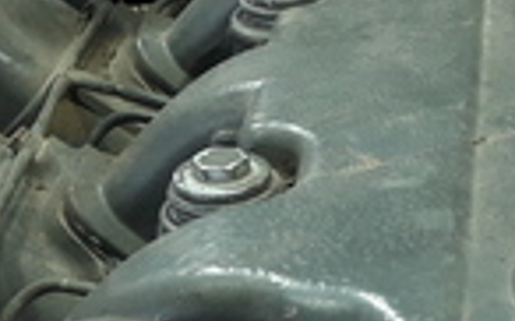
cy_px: 310
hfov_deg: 15.5
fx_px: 1823
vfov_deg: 10.0
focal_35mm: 130
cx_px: 624
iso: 64
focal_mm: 3.7
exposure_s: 1/33
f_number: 1.9
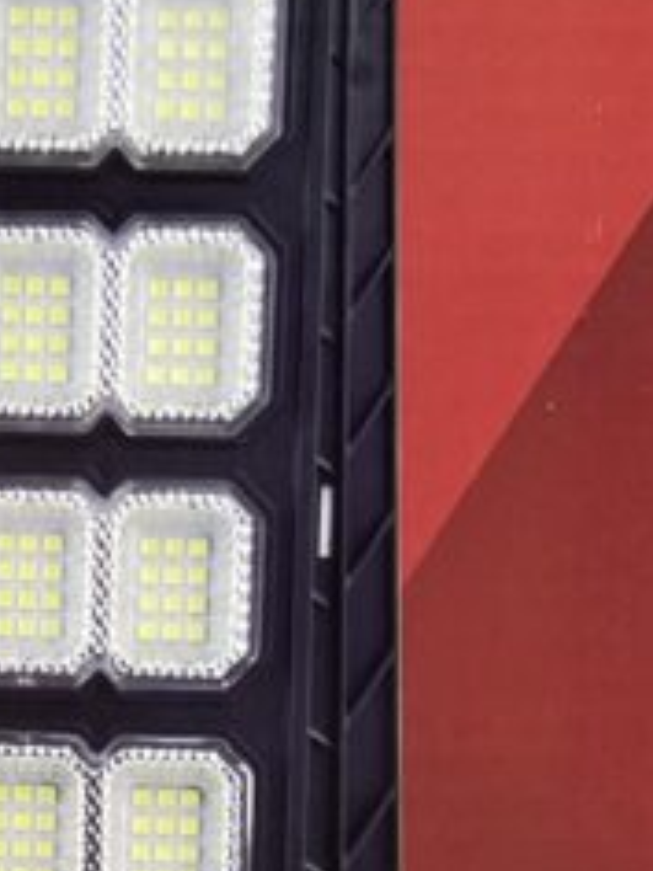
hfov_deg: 11.1
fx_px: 3320
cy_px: 805
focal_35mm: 132
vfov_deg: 14.8
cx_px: 18
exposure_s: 1/120
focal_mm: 4.2
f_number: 1.6
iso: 50
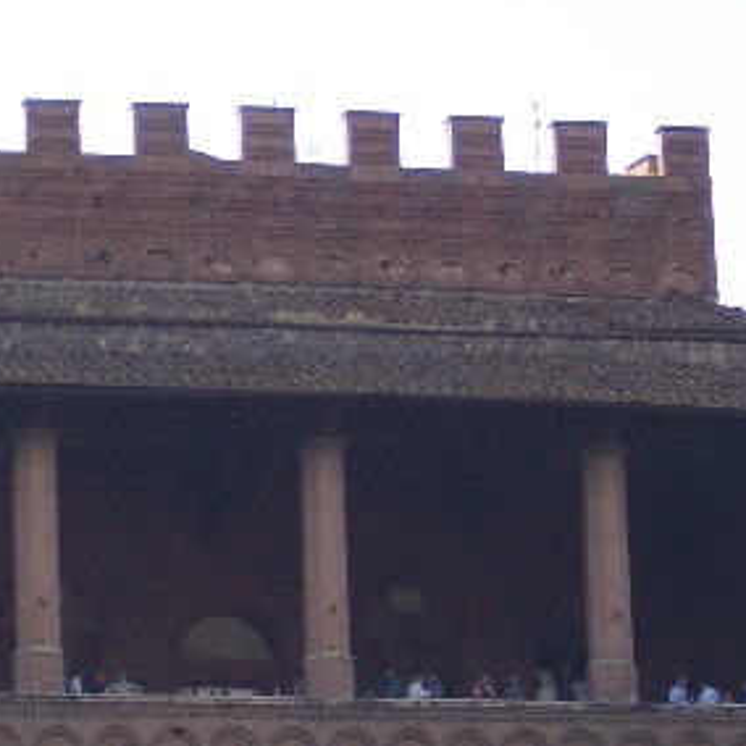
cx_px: 399
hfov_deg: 6.2
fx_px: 6924
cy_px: 355
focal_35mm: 284
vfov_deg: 6.2
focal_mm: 24
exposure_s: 1/350
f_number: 4.8
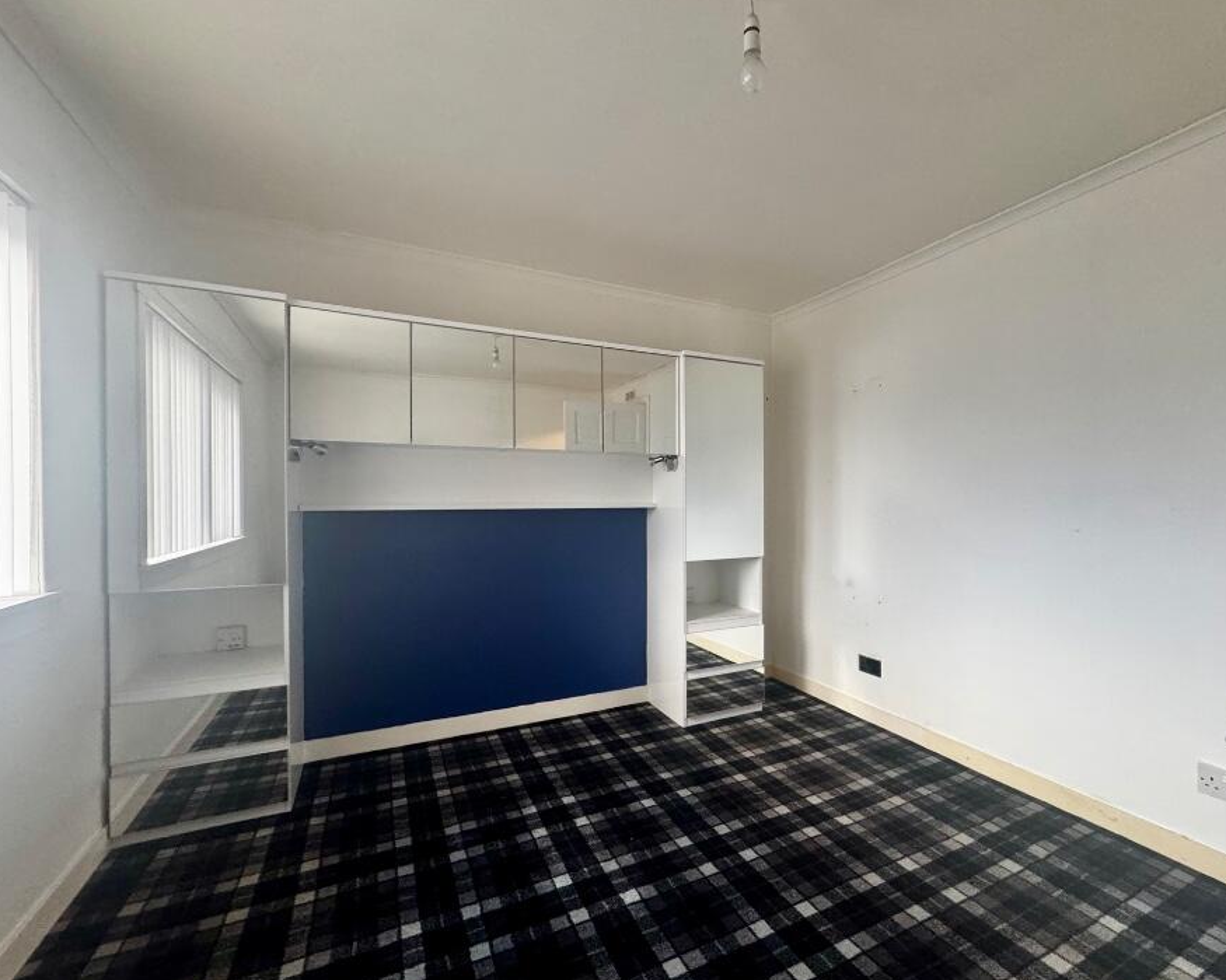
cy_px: 505
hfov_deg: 92.7
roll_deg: +0.1
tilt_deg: -0.9
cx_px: 687
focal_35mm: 16
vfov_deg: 80.4
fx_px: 581
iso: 400
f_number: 2.2
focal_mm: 2.22
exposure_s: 1/60
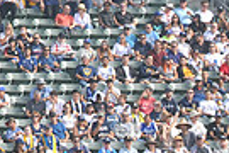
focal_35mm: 664
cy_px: -153
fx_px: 4223
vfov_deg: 2.1
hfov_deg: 3.1
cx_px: -219
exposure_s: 1/250
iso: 200
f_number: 8
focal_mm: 155
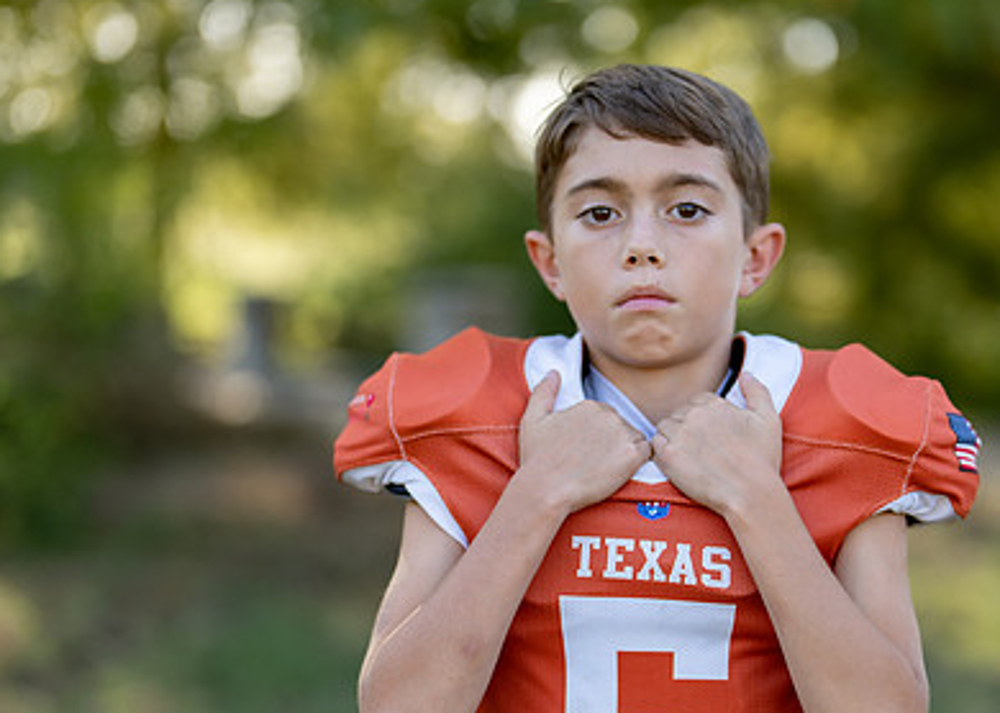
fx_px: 2214
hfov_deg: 25.4
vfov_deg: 18.2
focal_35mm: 78
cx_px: 644
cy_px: 472
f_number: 1.2
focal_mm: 50
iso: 100
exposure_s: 1/1250
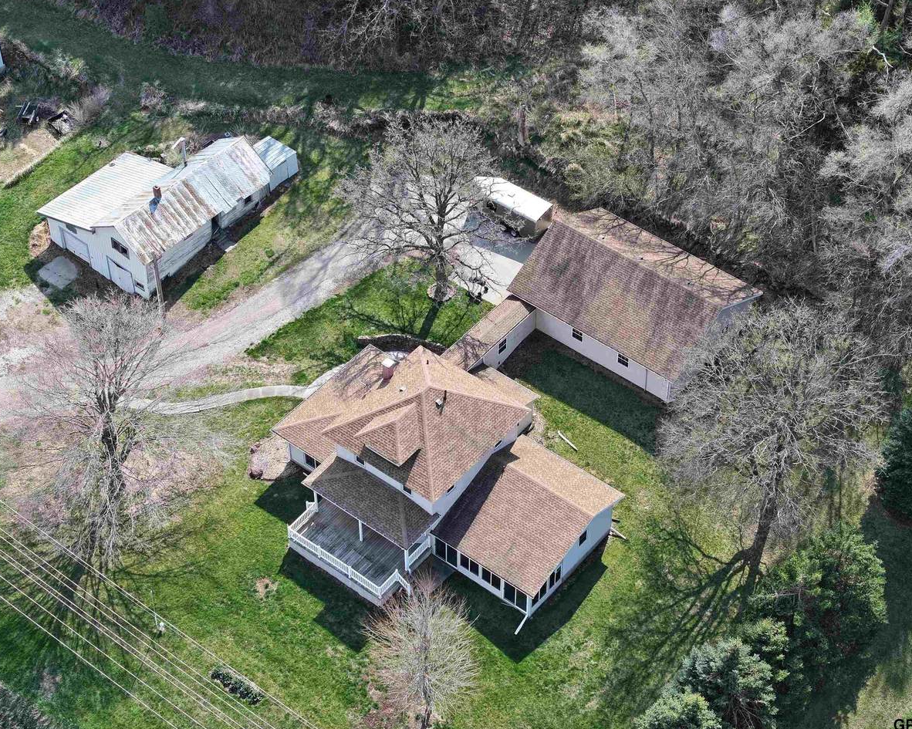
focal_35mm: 74
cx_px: 470
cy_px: 364
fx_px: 1997
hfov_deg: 25.7
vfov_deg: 20.7
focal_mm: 19.35
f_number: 2.8
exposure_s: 1/500
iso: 110
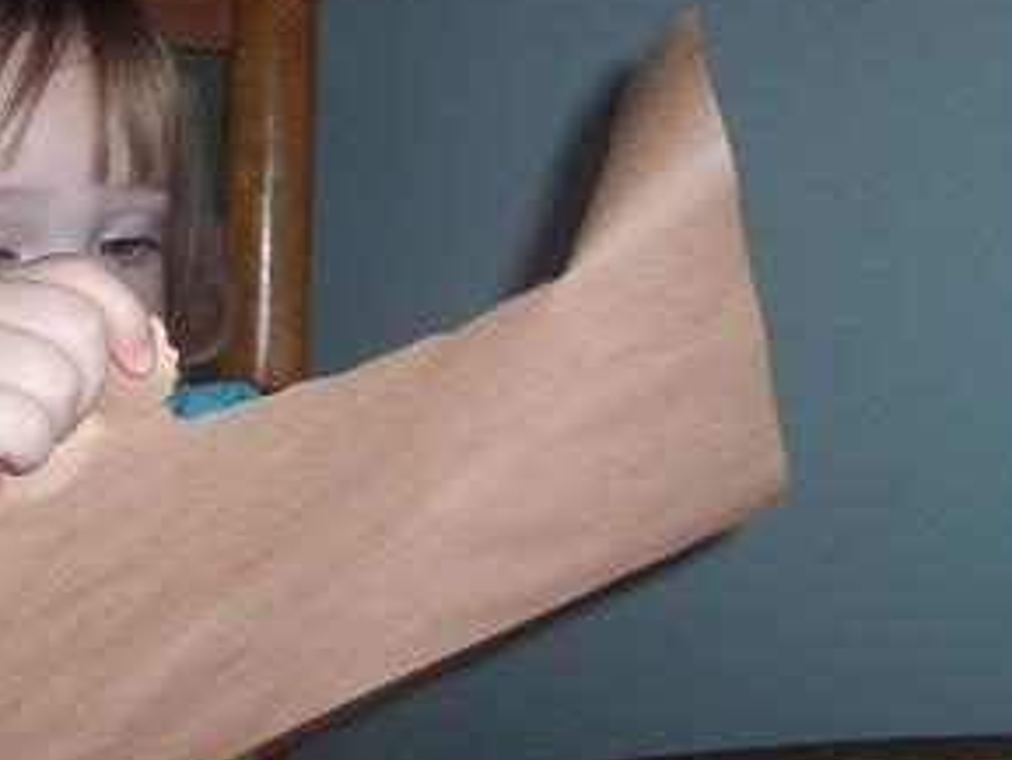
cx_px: 154
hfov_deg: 28.9
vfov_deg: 22.6
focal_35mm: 65
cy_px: 391
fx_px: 1901
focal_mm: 5.6
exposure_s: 1/60
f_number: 2.8
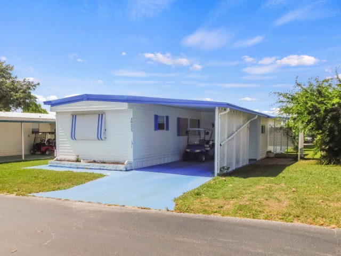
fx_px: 296
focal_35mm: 30
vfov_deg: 46.8
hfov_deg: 60.0
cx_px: 170
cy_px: 128
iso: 125
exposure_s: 1/1250
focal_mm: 5.3
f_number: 3.2
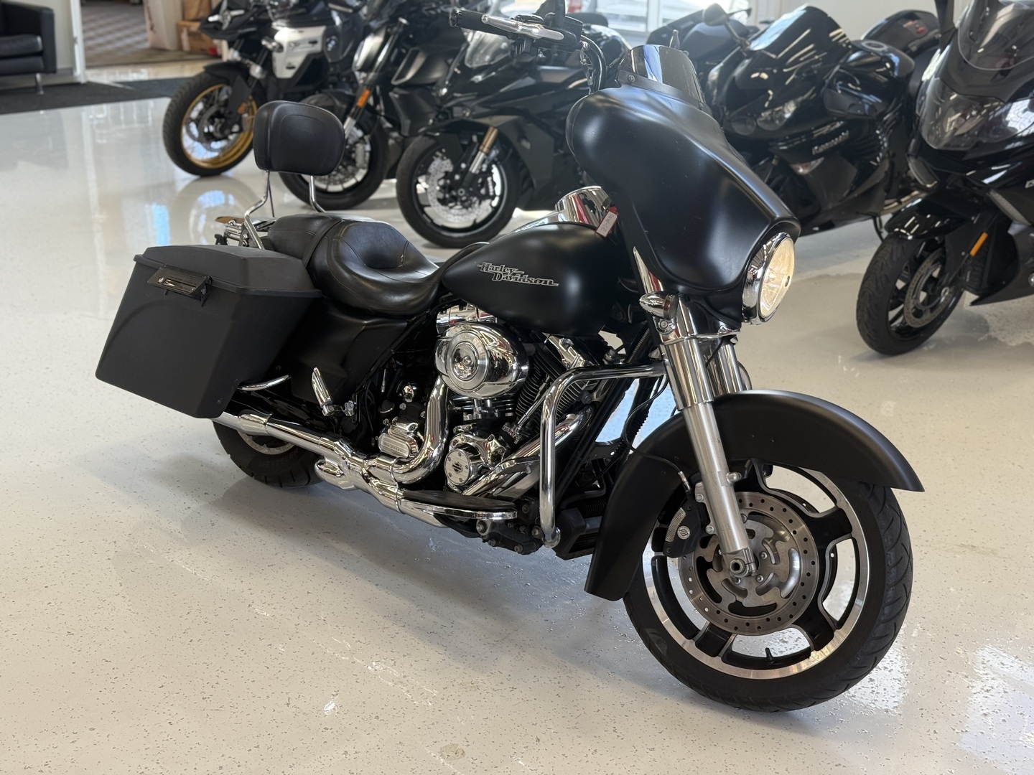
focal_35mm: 48
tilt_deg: -19.6
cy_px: 388
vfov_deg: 30.3
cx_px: 517
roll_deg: -1.3
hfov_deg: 39.7
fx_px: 1434
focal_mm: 6.76
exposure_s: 1/100
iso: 80
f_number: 1.78
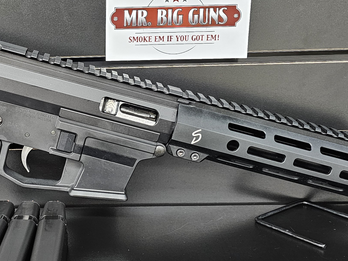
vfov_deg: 25.6
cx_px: 61
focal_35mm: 57
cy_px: 114
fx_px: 573
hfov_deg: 32.7
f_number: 1.7
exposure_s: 1/40
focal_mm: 6.3
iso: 640
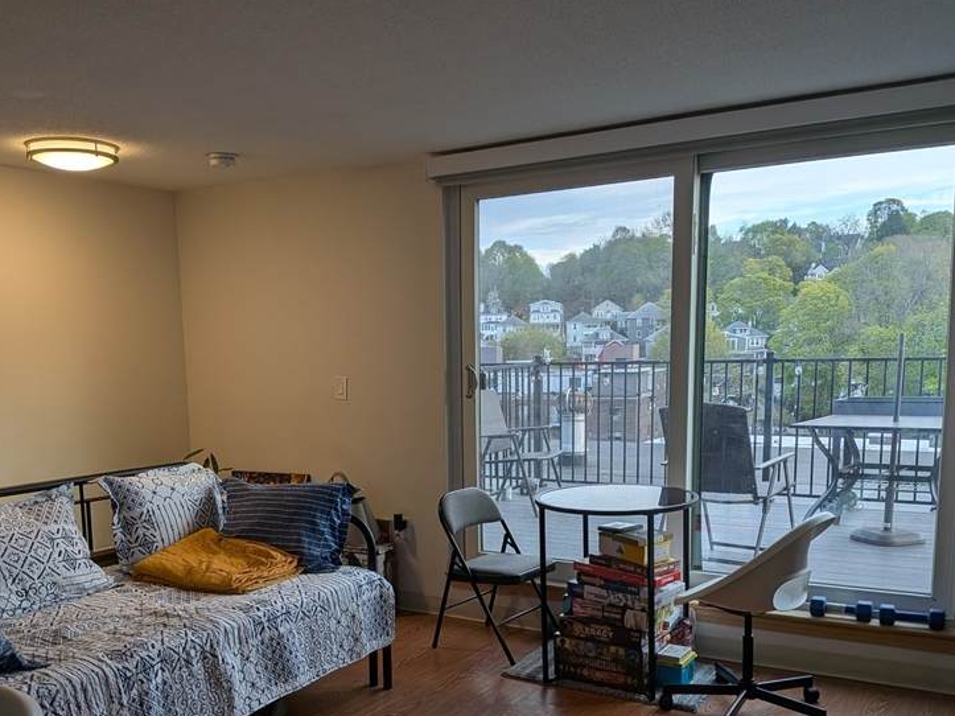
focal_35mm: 34
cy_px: 490
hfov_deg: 53.9
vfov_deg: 41.1
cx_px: 425
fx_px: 938
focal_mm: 4.53
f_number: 1.7
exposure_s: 1/120
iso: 25
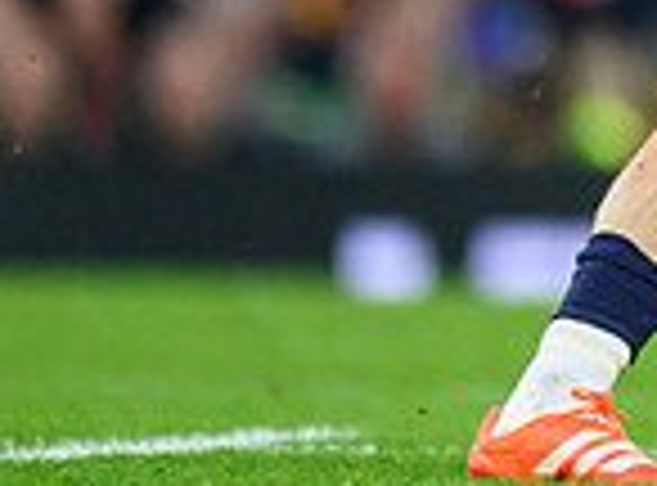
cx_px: 1169
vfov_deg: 0.6
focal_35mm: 2642
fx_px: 49898
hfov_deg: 0.8
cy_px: -342
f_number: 4
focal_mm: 560
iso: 5000
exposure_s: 1/1600
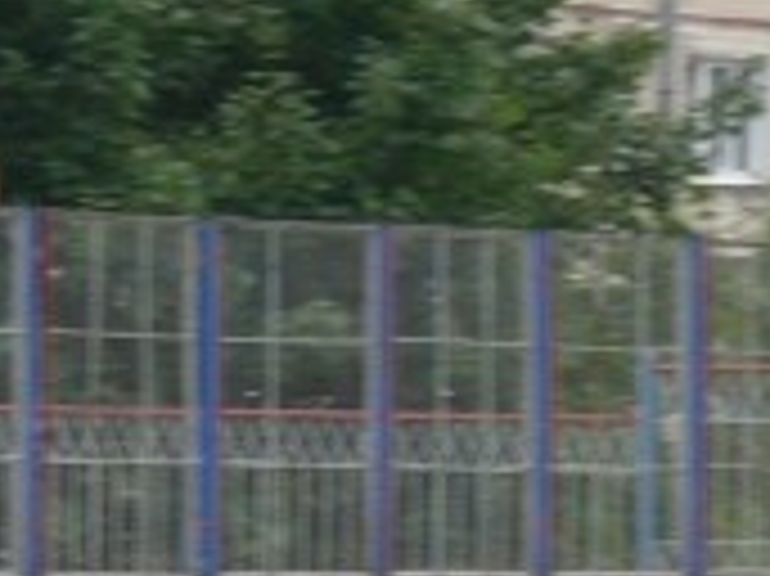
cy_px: 814
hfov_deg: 3.6
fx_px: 12137
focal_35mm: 546
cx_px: -302
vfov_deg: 2.7
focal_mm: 19.9
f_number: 5.6
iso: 100
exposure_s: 1/200
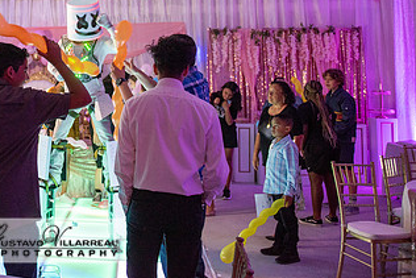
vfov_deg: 29.5
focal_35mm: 44
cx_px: 46
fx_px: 509
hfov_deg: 41.2
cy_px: 36
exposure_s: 1/125
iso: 1250
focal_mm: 24
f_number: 3.2
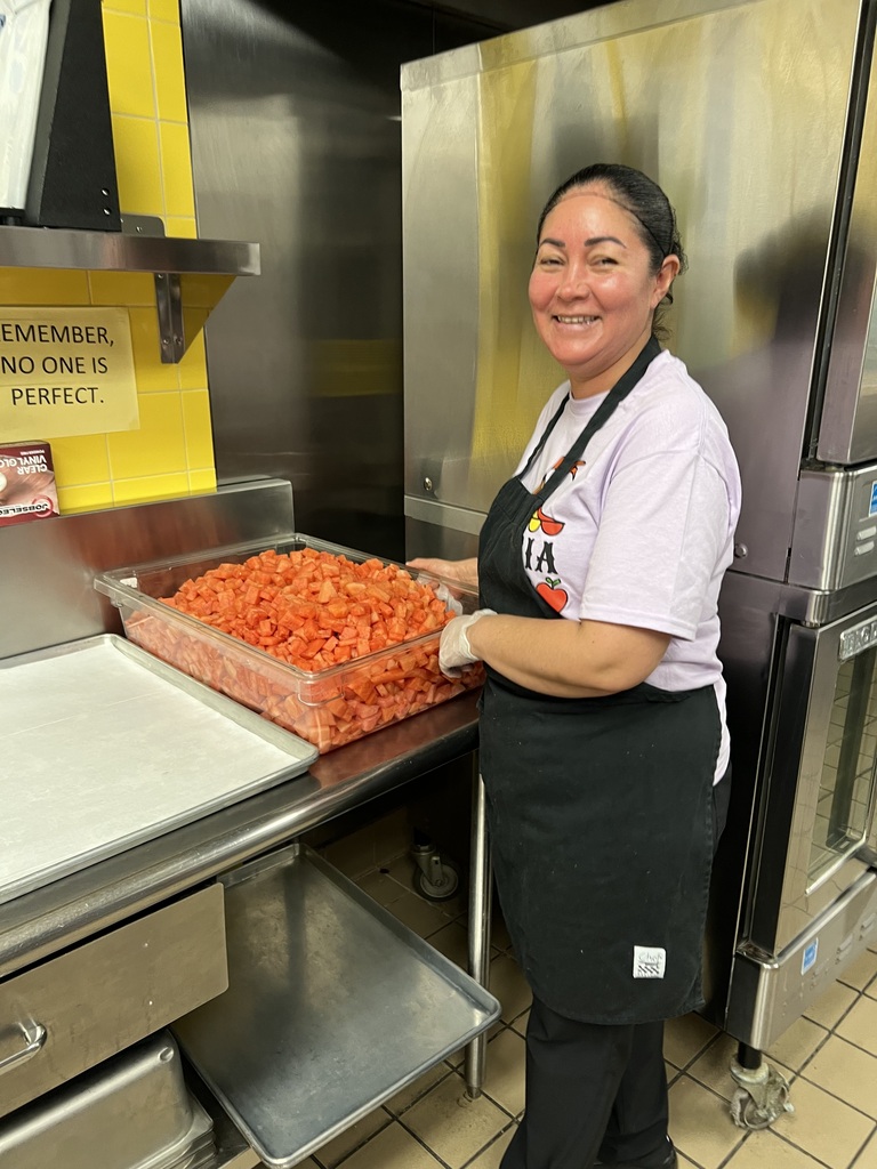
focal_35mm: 26
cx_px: 438
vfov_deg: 67.3
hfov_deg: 53.1
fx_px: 878
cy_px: 584
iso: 125
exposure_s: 1/60
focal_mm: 5.7
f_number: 1.5
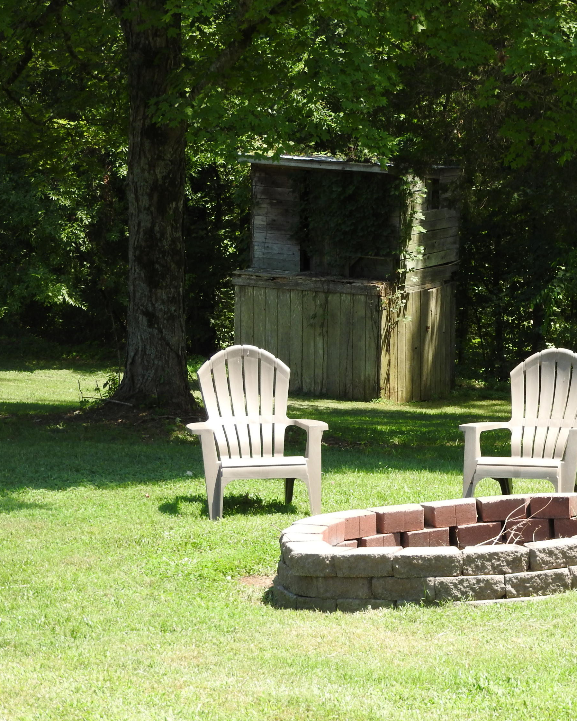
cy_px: 361
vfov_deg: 15.5
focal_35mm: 124
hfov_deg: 12.4
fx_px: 2646
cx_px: 465
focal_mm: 17
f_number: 4.8
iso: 100
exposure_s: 1/160
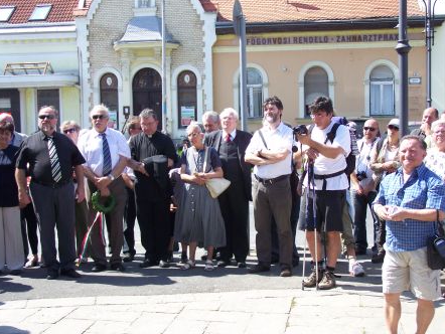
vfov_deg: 25.7
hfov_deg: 33.8
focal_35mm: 57
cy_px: 166
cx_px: 221
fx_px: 733
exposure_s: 1/320
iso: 64
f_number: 3.1
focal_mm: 9.3
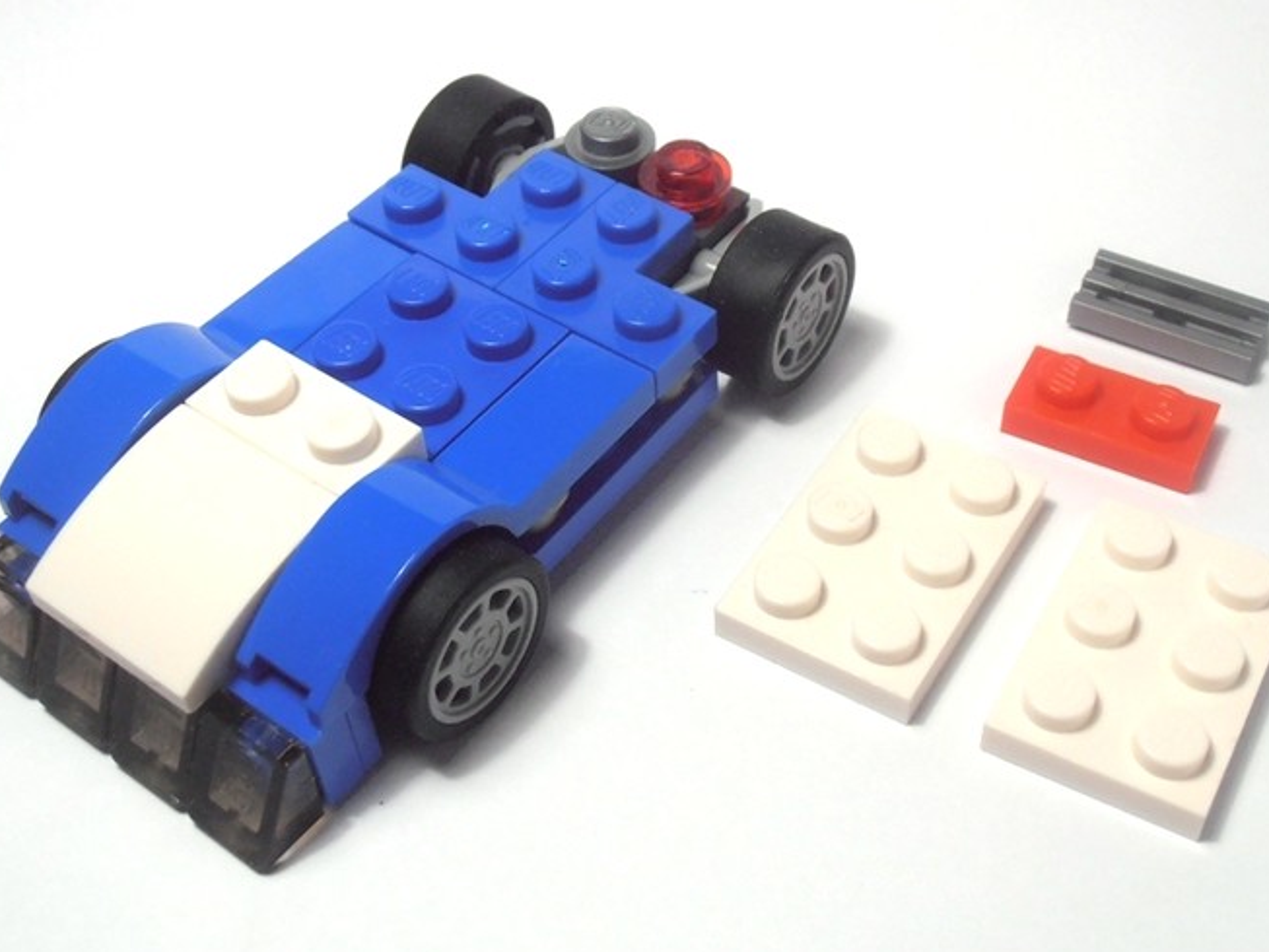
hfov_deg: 37.4
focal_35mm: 51
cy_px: 423
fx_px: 1870
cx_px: 725
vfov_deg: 28.5
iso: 80
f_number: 3.9
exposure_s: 1/60
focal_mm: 6.61
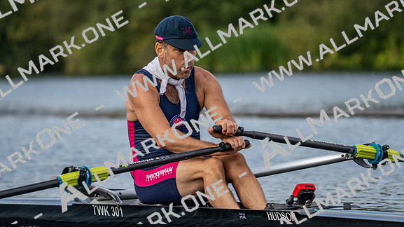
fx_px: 3555
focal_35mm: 332
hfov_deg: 6.5
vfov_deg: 3.7
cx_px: 202
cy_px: 104
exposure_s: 1/1600
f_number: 6.3
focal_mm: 315
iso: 400
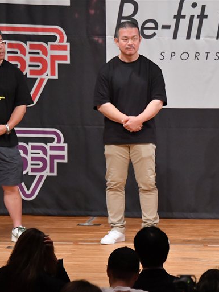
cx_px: 169
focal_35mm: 370
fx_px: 3120
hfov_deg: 4.0
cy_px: 146
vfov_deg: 5.4
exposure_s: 1/400
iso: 7200
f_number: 5.6
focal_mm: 170
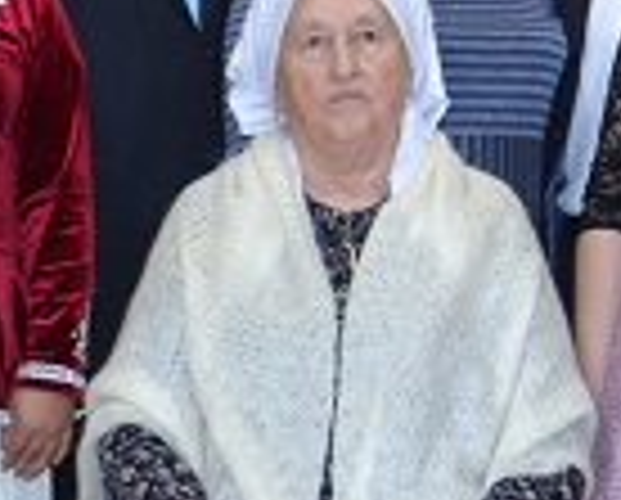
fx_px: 3371
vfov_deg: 8.3
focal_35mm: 183
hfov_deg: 10.1
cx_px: 981
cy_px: -234
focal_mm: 18
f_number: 3.5
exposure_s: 1/60
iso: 400
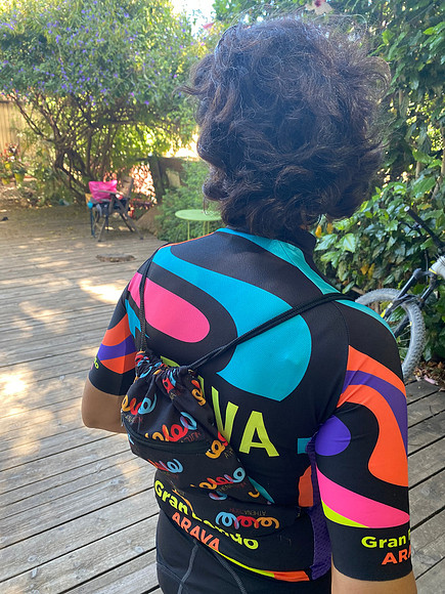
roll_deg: +0.0
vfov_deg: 67.3
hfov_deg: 53.1
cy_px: 297
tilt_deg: -18.9
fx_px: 446
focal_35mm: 26
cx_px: 222
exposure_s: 1/121
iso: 100
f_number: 1.8
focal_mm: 4.25
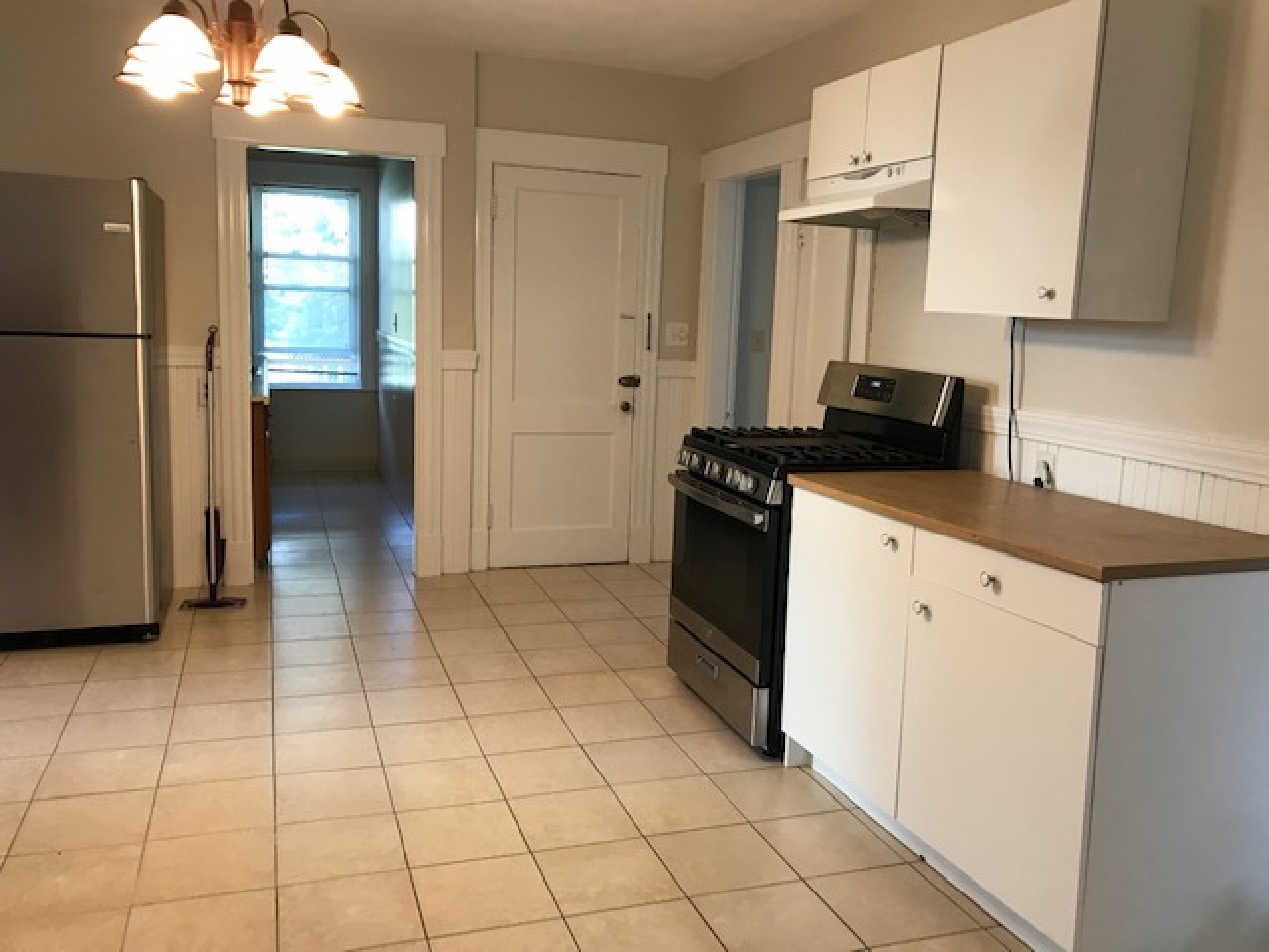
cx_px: 634
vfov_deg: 49.7
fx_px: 1026
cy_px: 476
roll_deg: -2.4
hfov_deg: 63.4
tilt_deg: -9.0
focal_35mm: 28
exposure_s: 1/30
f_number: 1.8
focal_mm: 3.99
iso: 40
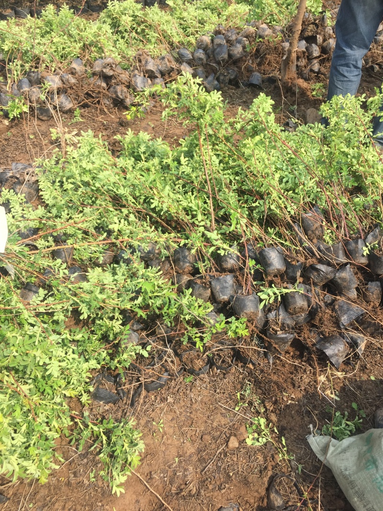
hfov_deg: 48.2
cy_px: 256
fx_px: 428
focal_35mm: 29
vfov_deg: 61.7
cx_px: 192
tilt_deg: -50.4
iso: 32
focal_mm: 4.15
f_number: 2.2
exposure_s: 1/964
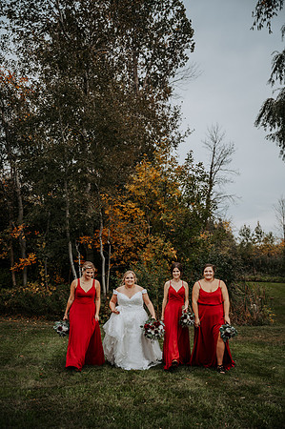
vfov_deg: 51.9
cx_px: 142
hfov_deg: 35.9
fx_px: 440
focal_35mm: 37
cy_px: 214
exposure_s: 1/1000
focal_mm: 37
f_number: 2.8
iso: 200
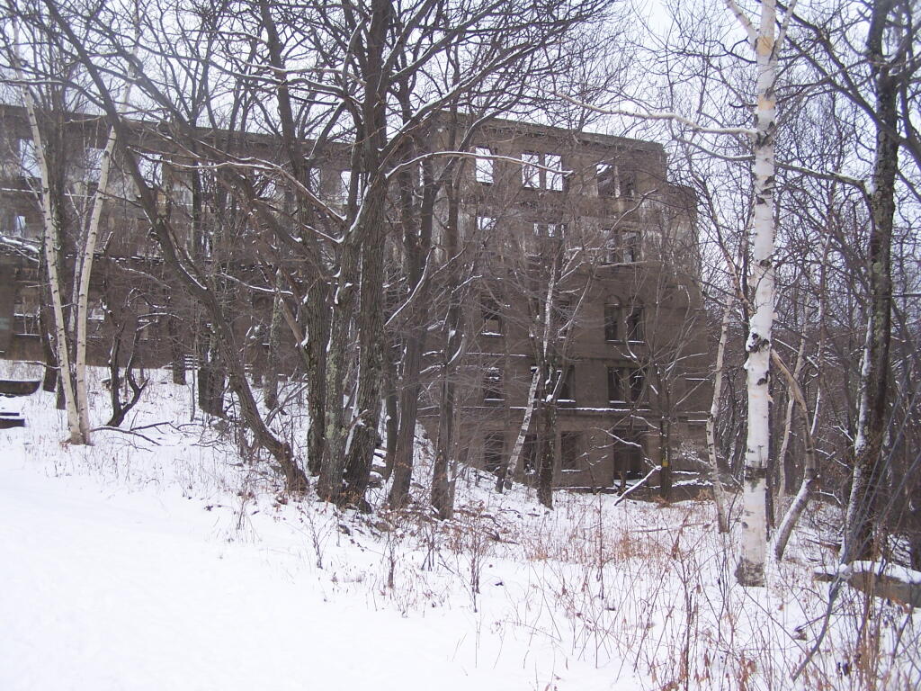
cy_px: 346
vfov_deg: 36.0
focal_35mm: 40
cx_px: 460
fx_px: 1064
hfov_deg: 46.8
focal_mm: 6.7
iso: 80
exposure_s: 1/160
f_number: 2.8
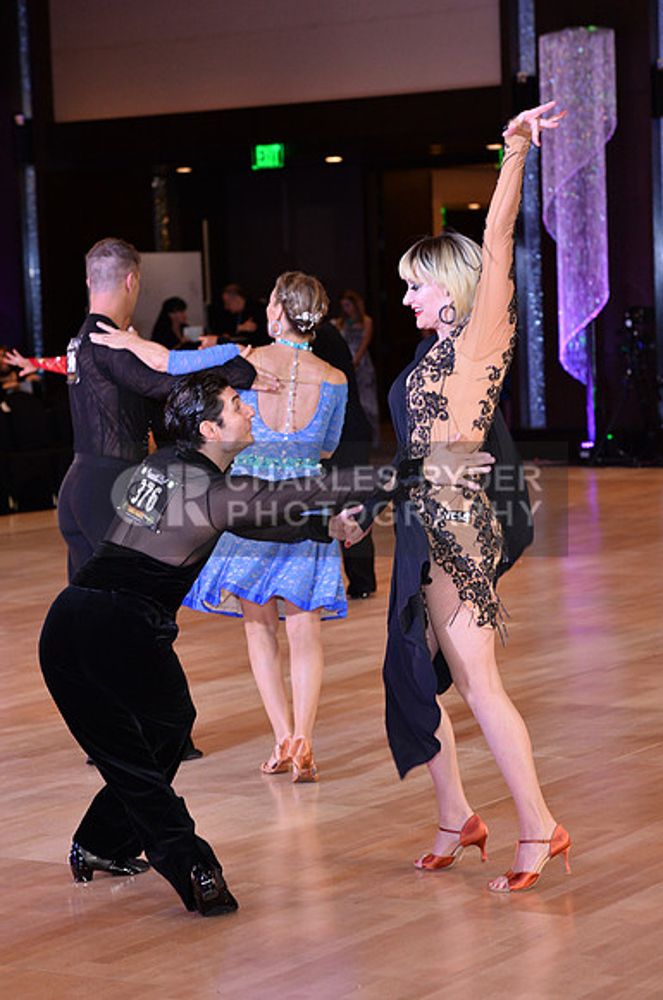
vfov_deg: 20.4
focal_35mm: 100
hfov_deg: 13.6
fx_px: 2771
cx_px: 332
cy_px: 500
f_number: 5.6
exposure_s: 1/250
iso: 1600
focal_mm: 100
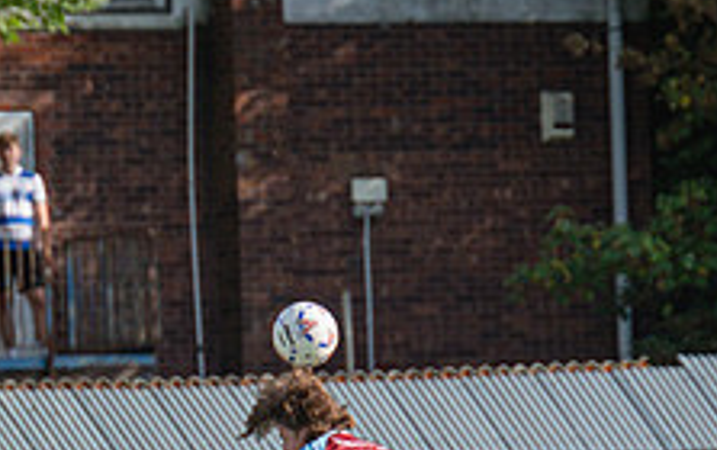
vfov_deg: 2.4
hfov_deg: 3.8
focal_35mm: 555
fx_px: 10859
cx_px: 169
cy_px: 672
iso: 200
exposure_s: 1/2000
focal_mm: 120
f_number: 4
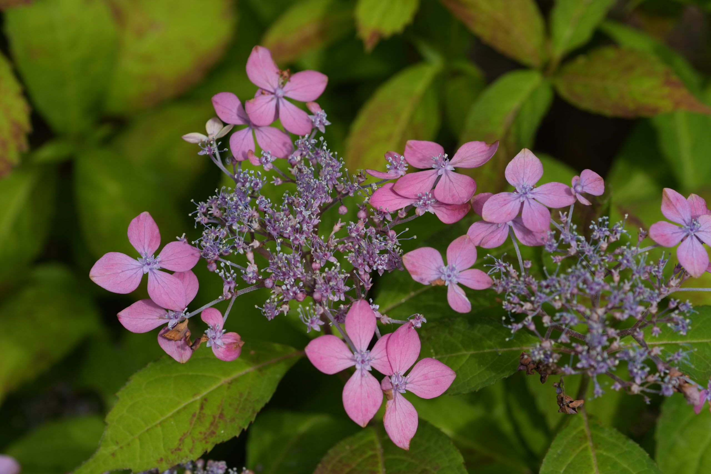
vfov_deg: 13.7
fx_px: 1975
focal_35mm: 100
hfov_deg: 20.4
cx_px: 356
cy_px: 237
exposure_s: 1/500
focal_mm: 100
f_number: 5.6
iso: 250
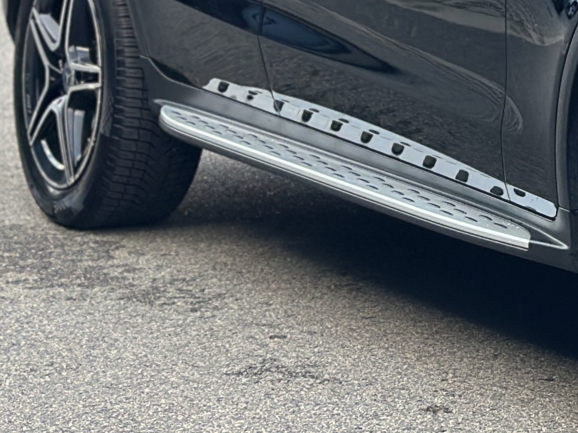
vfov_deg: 8.3
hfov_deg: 10.9
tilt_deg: -1.0
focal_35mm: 175
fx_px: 2921
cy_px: -241
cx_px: 865
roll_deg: -0.3
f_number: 1.78
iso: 80
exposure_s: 1/251
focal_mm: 6.86
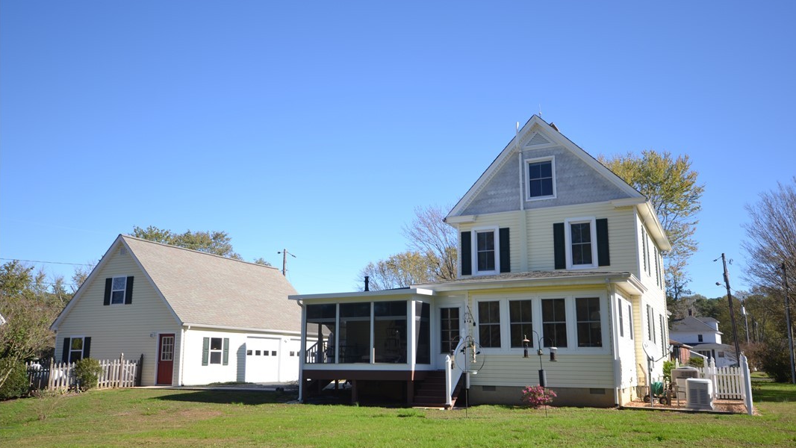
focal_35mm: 32
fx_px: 676
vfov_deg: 36.7
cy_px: 225
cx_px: 404
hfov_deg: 61.0
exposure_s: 1/200
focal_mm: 20
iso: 100
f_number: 7.1
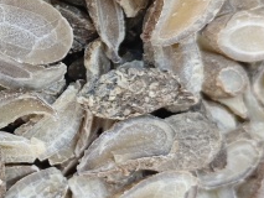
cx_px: -40
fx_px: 687
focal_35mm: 90
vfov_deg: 16.4
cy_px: 66
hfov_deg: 20.5
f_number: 1.6
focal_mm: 5.84
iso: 400
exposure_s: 1/86.1
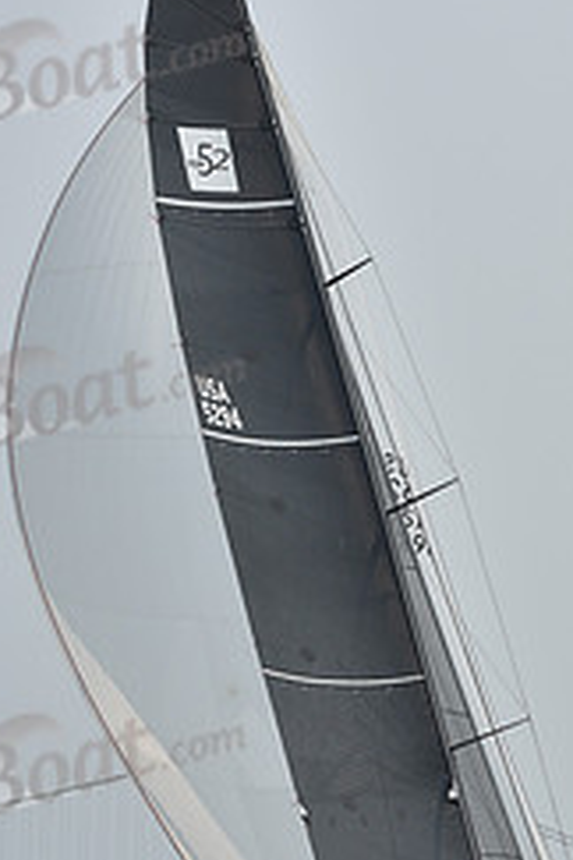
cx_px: 430
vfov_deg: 12.3
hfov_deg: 8.2
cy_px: 556
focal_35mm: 167
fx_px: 3987
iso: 250
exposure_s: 1/1250
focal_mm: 70
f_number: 9
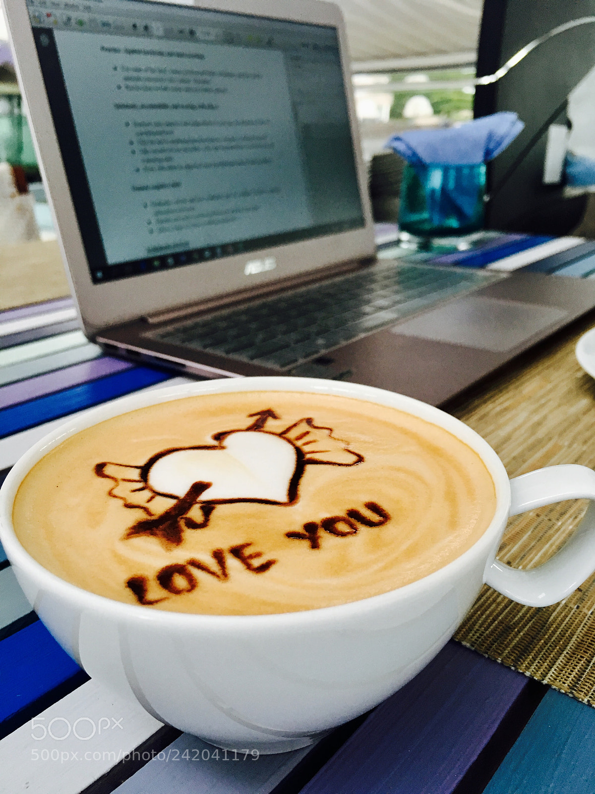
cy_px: 397
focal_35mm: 29
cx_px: 298
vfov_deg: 61.7
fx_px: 665
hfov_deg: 48.2
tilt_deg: -20.8
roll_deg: +1.0
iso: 50
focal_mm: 4.15
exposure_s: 1/33
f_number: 2.2
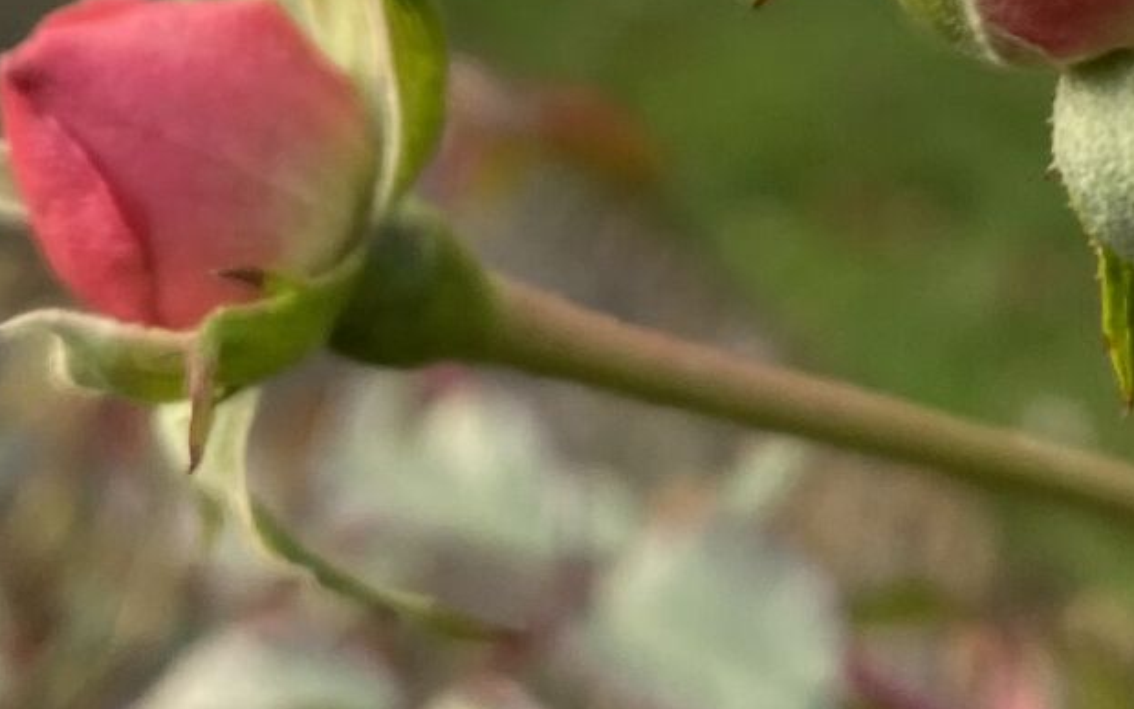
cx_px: 775
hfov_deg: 18.2
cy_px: -669
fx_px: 3524
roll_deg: -0.1
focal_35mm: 114
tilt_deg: -9.7
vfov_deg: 10.6
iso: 32
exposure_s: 1/268
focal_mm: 4.25
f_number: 1.8
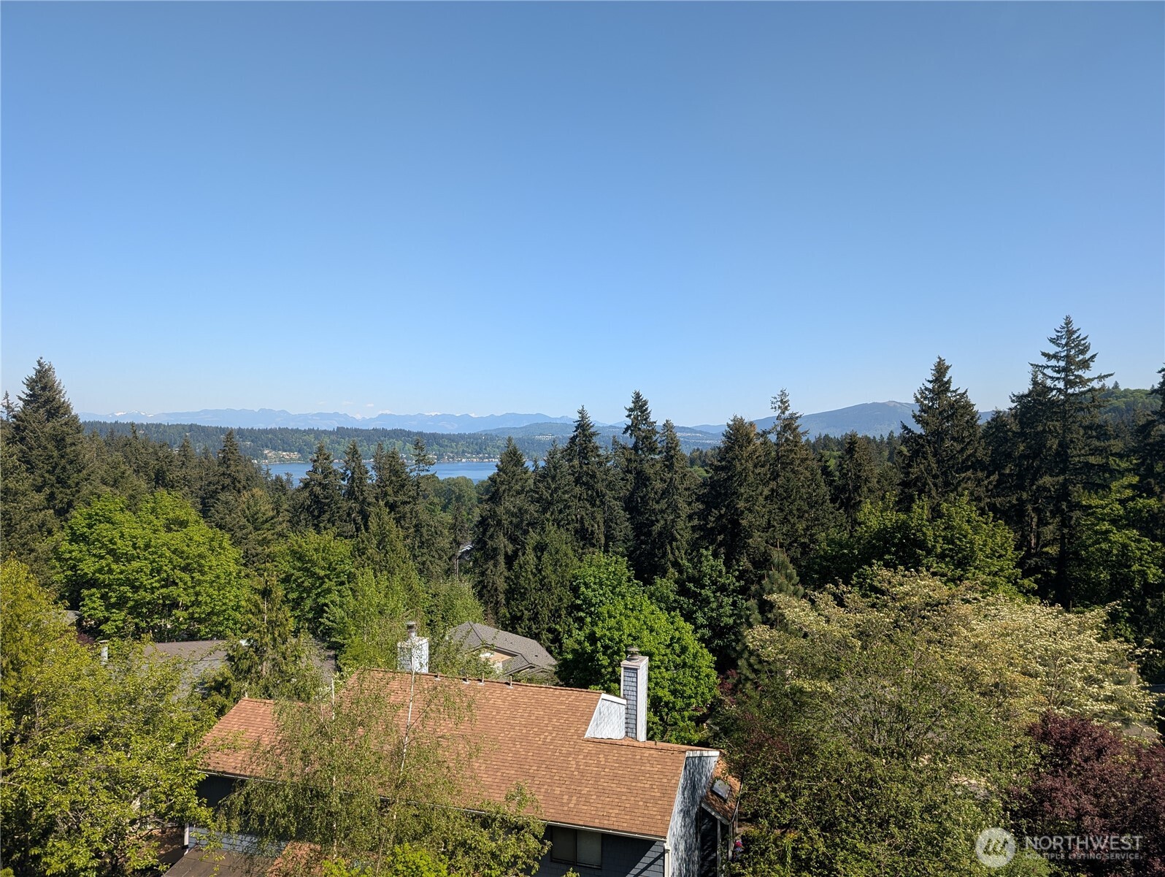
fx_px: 809
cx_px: 582
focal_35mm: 24
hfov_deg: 71.5
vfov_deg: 56.9
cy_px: 438
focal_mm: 6.9
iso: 21
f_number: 1.68
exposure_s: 1/577
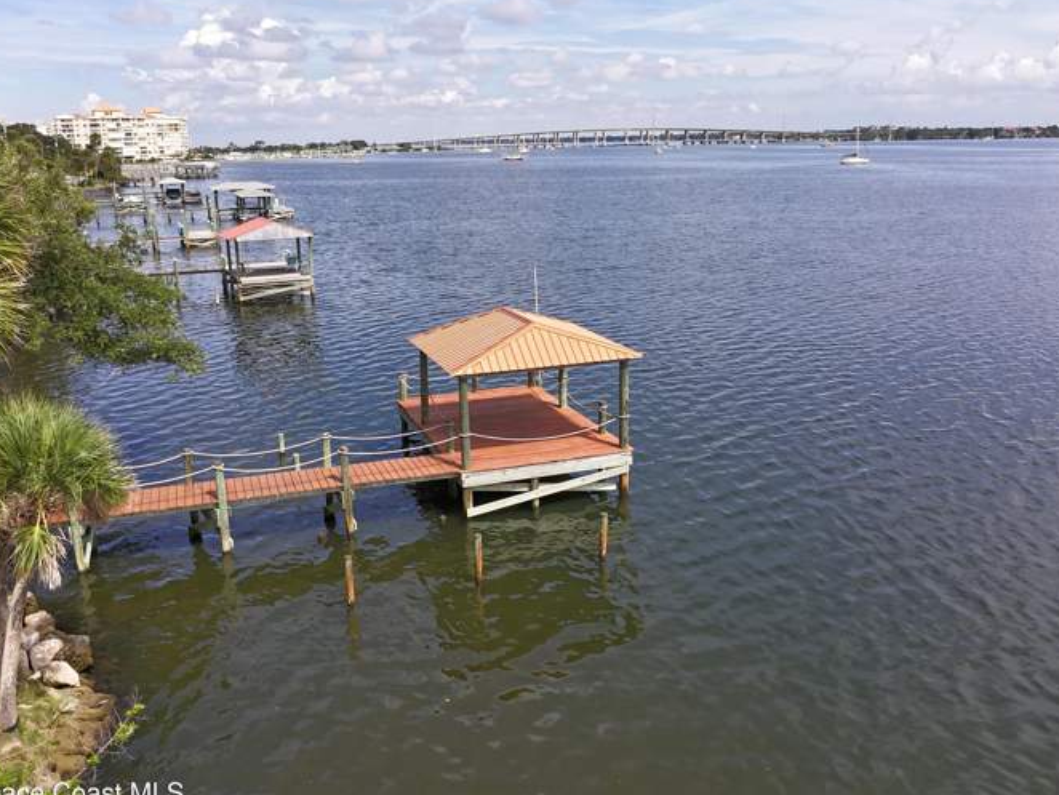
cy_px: 357
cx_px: 518
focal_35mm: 29
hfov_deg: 61.6
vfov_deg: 48.2
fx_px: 888
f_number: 2.8
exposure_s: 1/800
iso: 120
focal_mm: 4.55
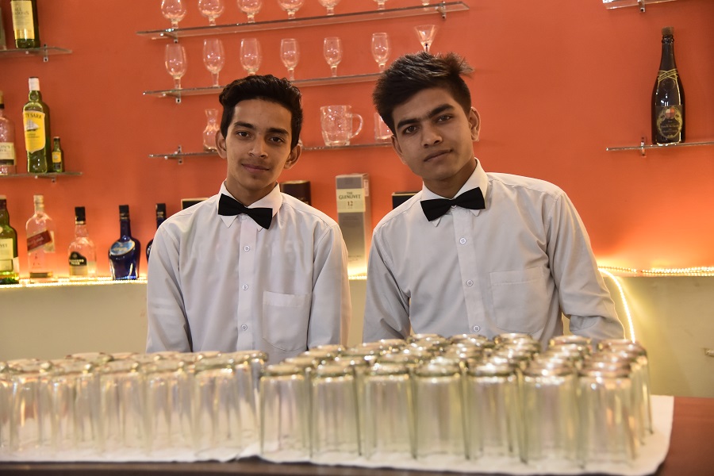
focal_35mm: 55
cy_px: 238
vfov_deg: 24.6
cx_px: 357
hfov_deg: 36.2
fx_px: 1091
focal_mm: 55
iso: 1600
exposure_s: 1/125
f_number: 4
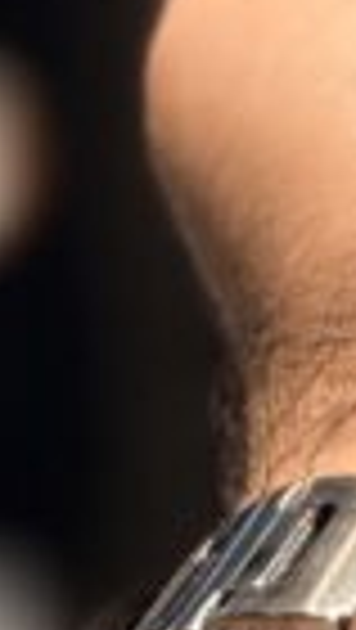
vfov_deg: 6.1
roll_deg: +1.1
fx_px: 5826
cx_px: 1027
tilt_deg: -9.1
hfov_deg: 3.4
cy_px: -452
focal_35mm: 348
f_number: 1.78
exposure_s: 1/121
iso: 50
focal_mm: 6.76
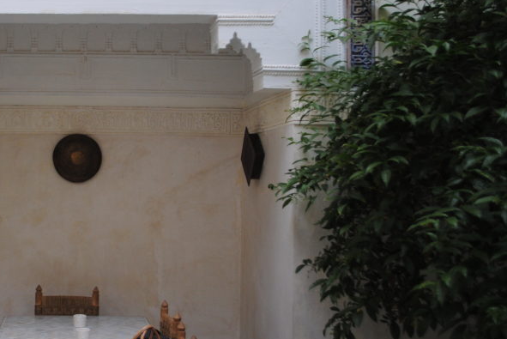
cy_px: 165
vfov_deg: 26.0
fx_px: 733
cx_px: 69
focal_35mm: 52
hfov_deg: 36.2
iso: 250
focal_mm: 20
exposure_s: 1/30
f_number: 3.8
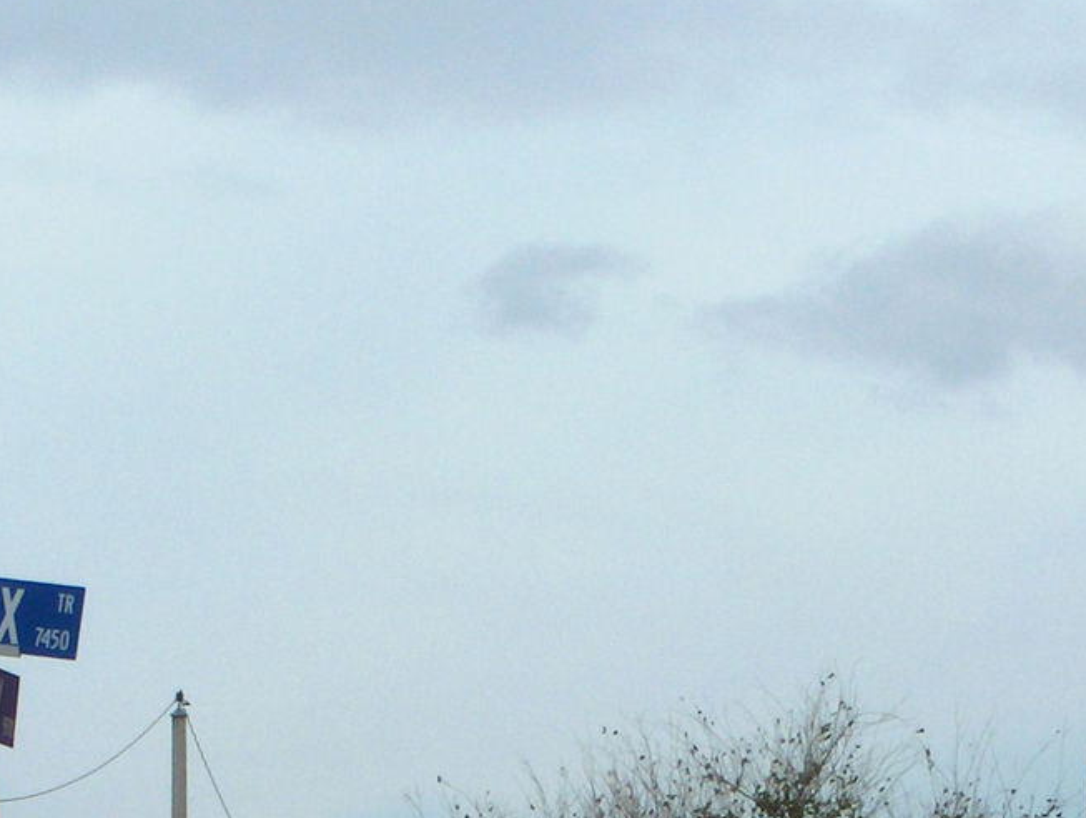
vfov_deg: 4.3
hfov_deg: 5.8
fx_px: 10810
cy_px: 969
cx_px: 570
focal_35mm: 344
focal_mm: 24
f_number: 8.4
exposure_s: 1/283
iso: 100
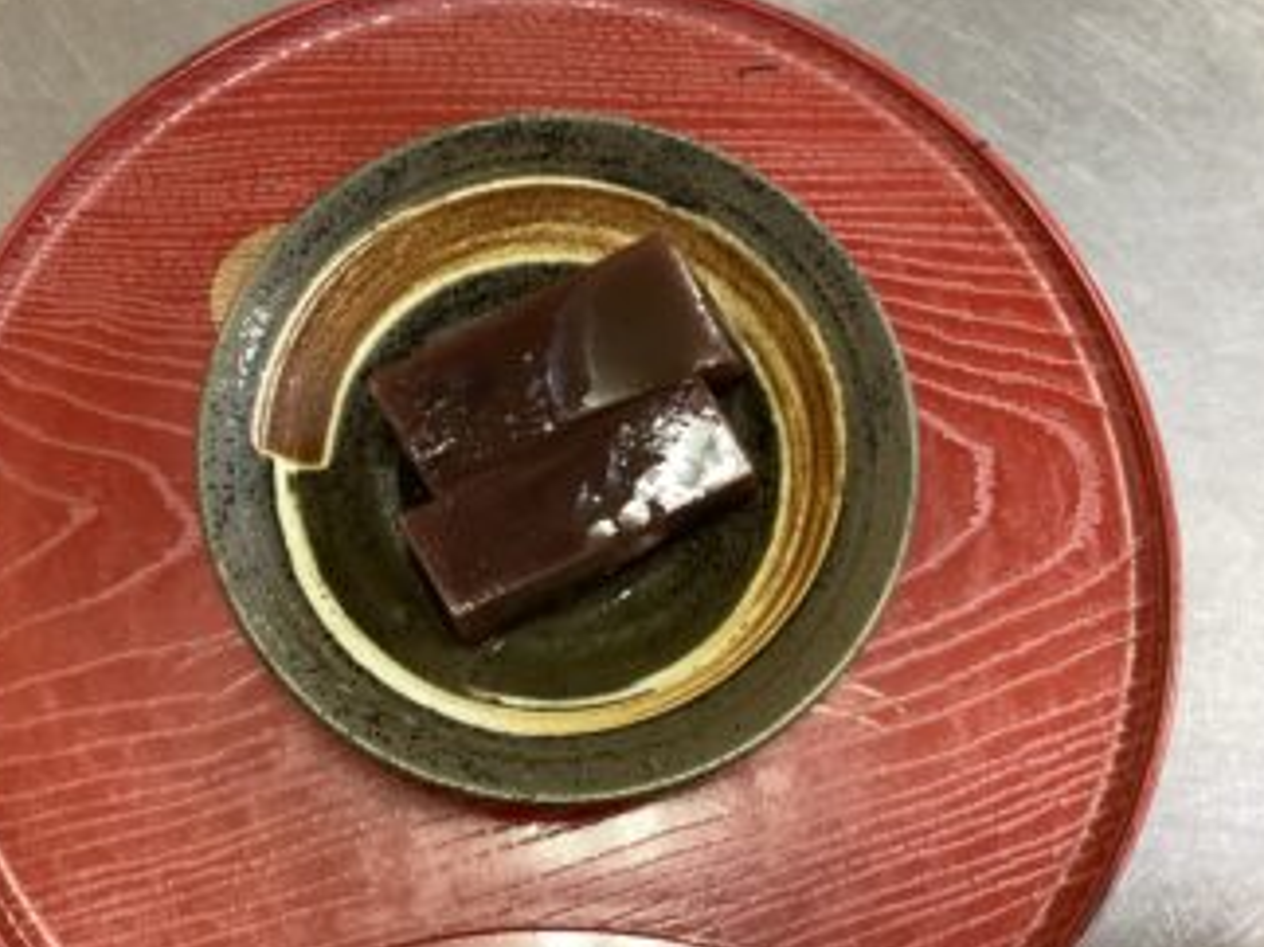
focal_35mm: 36
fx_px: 1314
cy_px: 460
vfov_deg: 39.6
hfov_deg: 51.2
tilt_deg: -75.8
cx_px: 550
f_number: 2.4
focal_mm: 3.3
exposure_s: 1/30
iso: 320
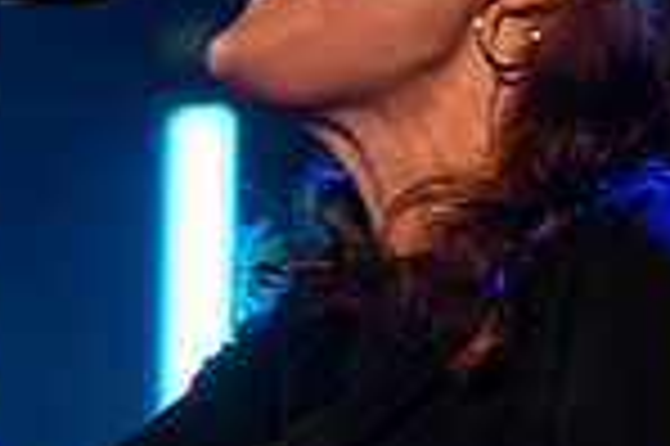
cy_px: 272
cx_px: 44
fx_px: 40769
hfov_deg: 0.9
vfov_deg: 0.6
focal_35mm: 2193
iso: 4000
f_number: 6
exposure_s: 1/160
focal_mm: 500
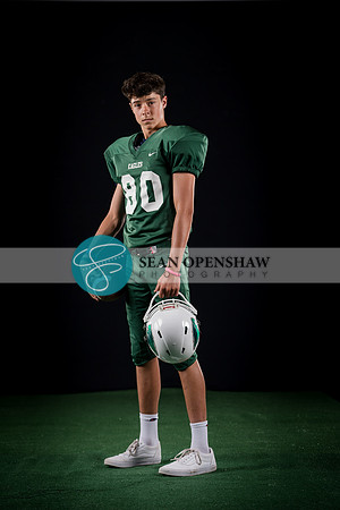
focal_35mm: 98
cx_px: 170
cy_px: 255
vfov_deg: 20.8
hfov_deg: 14.0
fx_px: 1388
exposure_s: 1/125
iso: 200
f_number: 3.5
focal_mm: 98
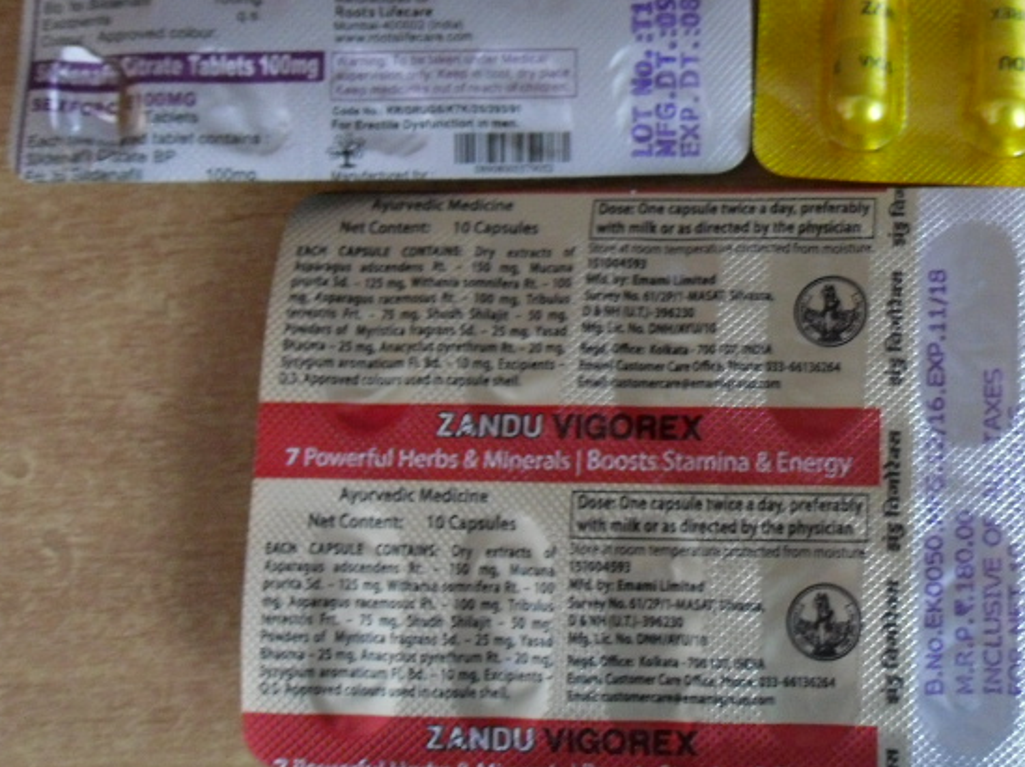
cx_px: 838
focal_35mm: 84
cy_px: 254
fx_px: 2486
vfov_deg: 17.5
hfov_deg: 22.9
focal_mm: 6.3
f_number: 3.5
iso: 400
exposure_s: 1/6
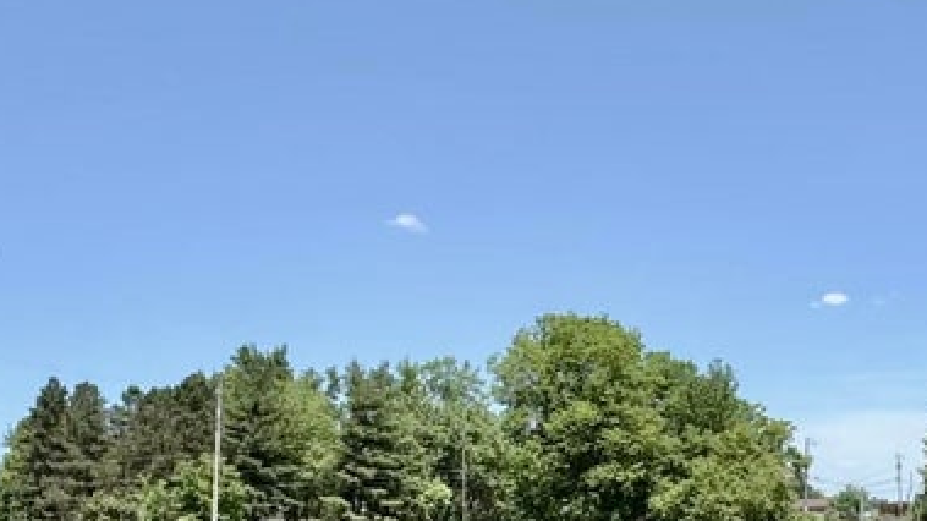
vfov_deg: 20.4
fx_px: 1352
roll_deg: +0.7
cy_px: 634
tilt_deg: -4.6
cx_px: 481
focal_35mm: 55
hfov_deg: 37.9
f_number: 2.2
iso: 50
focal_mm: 2.22
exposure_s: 1/1567
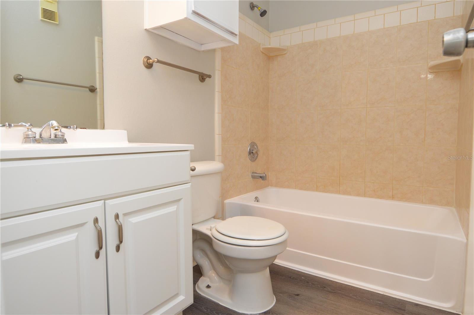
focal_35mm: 18
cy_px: 158
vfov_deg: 67.3
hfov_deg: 90.1
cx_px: 237
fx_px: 237
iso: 400
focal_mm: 12
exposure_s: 1/60
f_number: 4
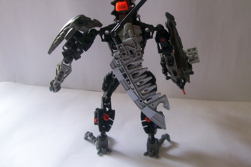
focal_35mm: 38
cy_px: 73
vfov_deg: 35.0
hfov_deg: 50.7
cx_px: 125
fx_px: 265
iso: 80
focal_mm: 6
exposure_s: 1/76.2
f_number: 2.7
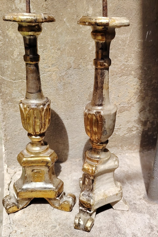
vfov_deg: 57.2
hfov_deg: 39.9
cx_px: 90
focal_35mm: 33
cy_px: 114
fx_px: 217
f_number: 1.75
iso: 100
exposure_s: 1/376
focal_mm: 5.25
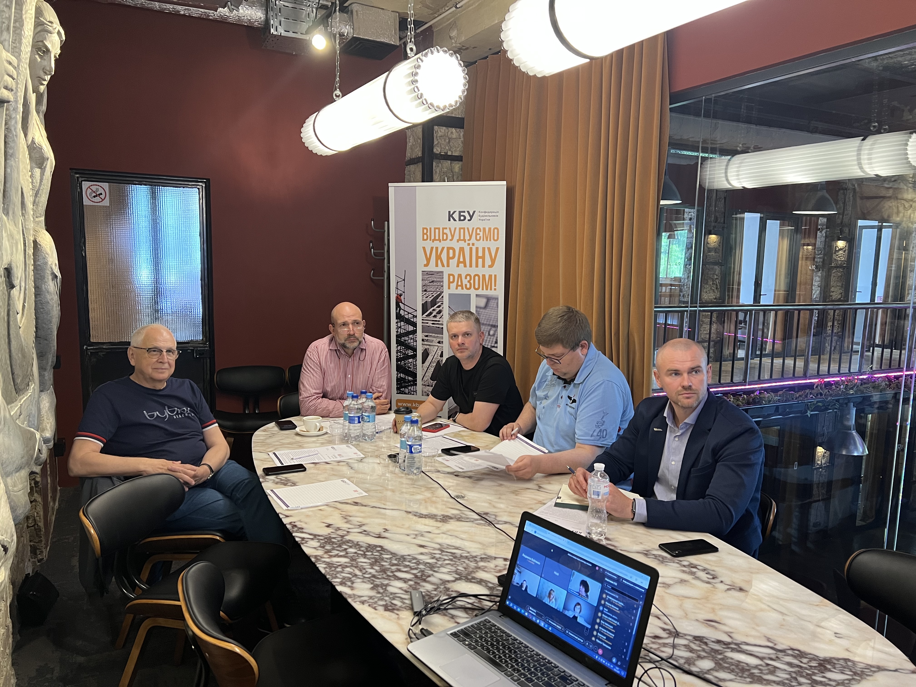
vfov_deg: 53.1
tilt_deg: -7.6
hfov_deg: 67.3
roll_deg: -1.8
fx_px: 688
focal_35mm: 26
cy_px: 344
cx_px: 458
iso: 320
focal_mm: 5.7
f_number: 1.5
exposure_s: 1/50
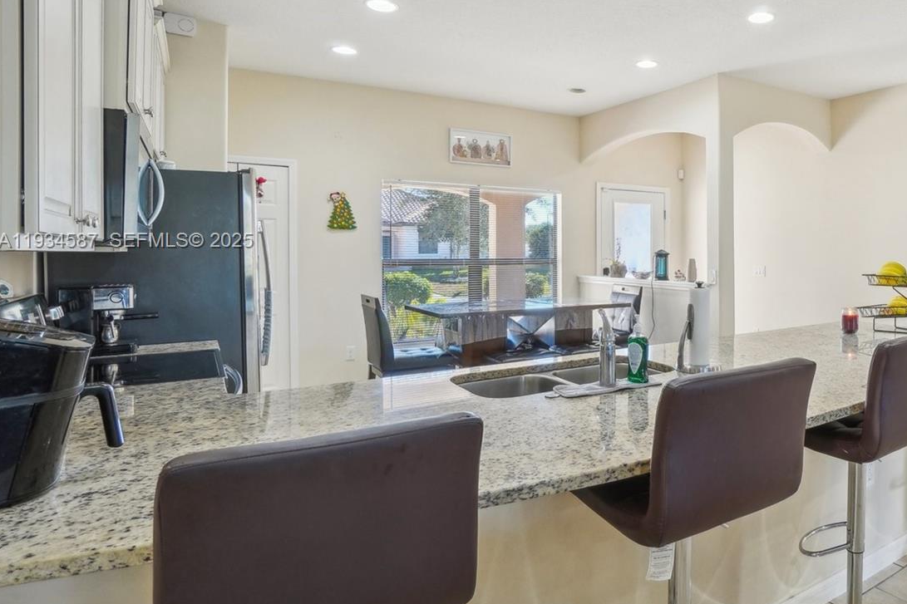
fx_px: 554
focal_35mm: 22
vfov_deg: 56.8
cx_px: 659
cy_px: 242
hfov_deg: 74.0
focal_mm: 10
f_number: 8
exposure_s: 1/20
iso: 400
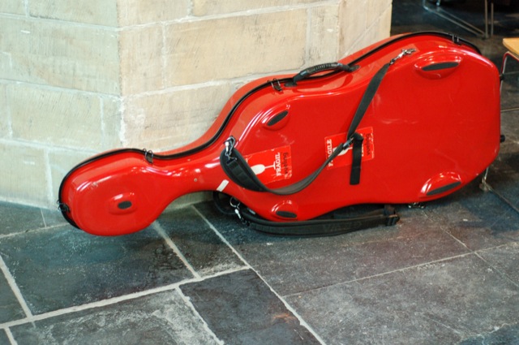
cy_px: 172
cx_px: 260
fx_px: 1080
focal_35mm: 75
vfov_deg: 18.1
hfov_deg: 27.0
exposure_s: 1/30
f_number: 2.8
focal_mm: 50
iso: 1600
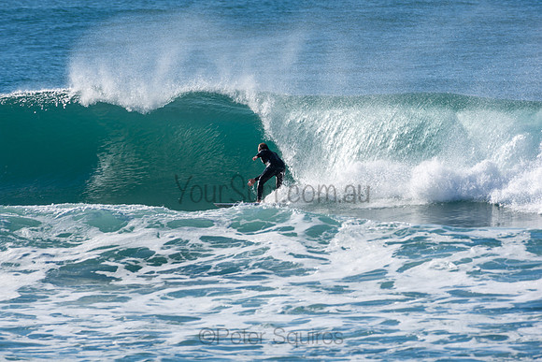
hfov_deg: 2.7
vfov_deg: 1.8
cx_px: 271
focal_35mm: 750
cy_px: 181
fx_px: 11294
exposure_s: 1/320
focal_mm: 500
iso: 100
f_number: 8
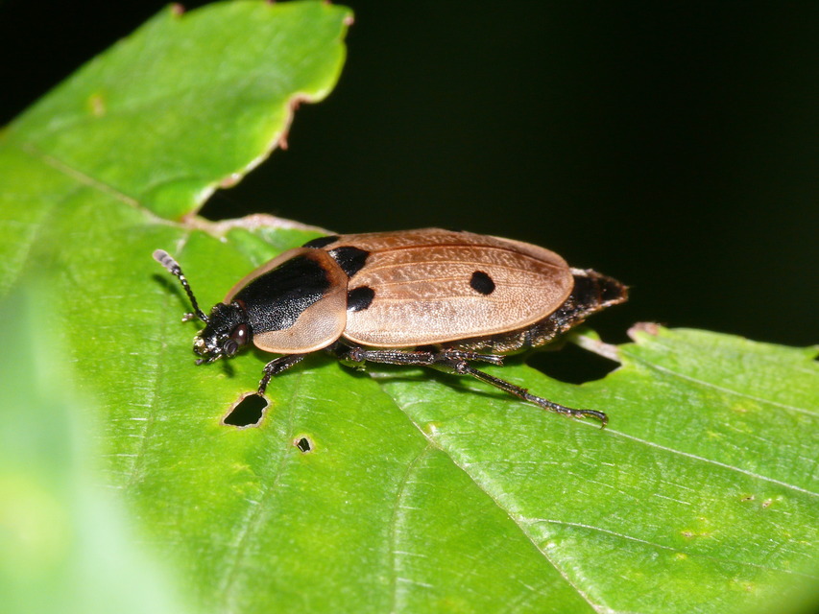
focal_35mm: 238
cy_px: 307
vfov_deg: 6.2
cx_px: 410
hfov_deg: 8.3
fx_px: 5632
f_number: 11
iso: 200
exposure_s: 1/640
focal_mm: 50.3
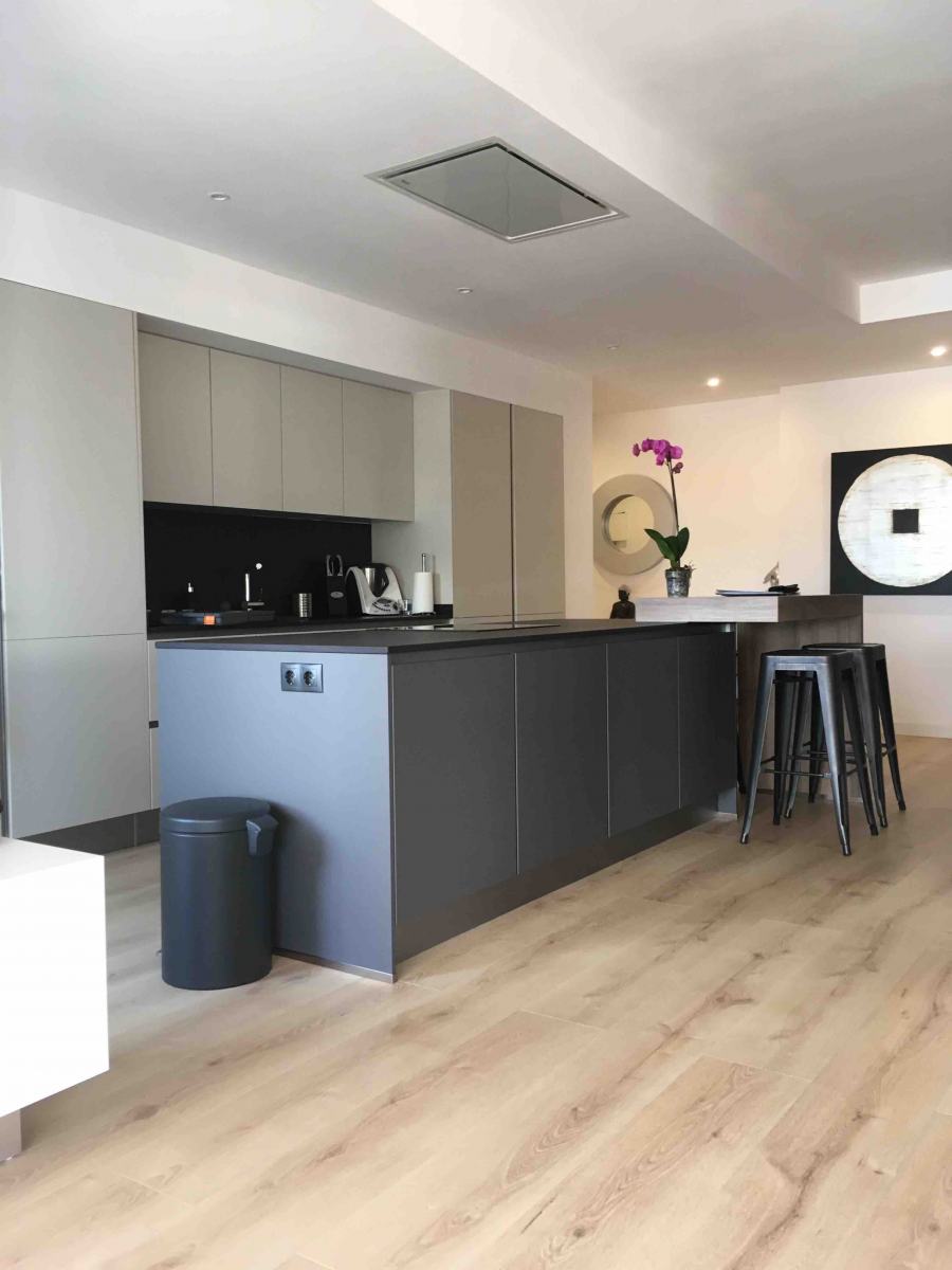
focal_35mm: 29
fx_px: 1063
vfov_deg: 61.7
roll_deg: +0.3
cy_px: 635
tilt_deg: -3.7
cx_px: 476
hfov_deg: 48.2
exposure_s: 1/33
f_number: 2.2
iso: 125
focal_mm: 4.15
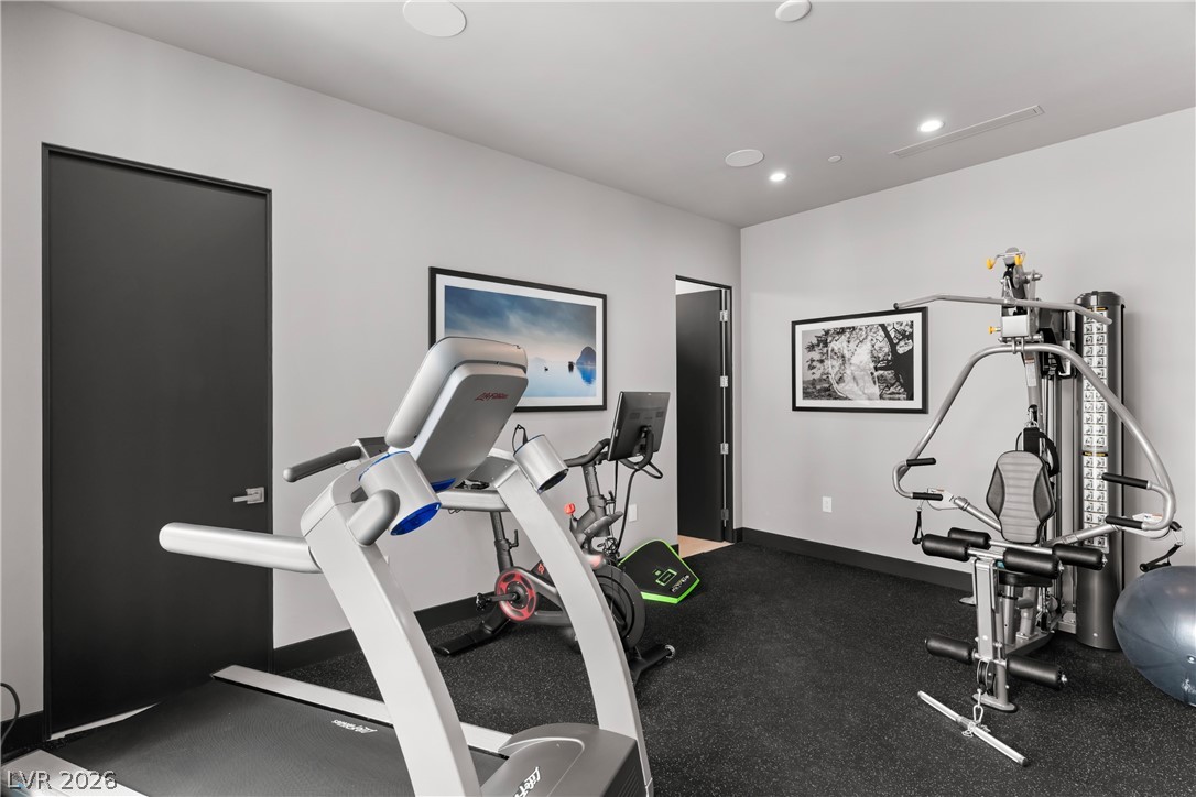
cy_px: 398
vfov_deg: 70.4
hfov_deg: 93.3
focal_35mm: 17
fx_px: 565
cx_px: 598
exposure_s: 1/5
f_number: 8
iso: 250
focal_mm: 17
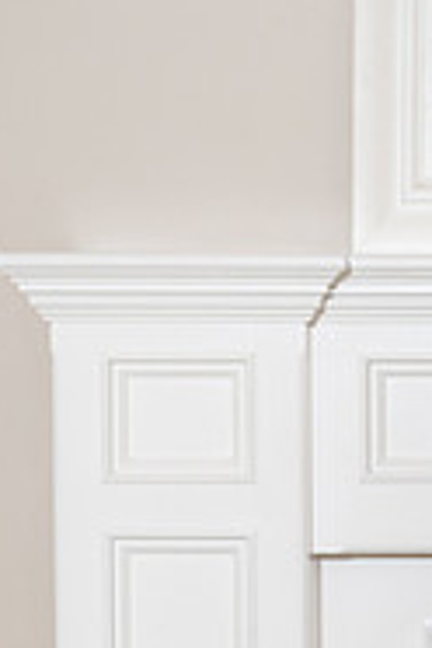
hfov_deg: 5.5
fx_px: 4446
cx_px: 844
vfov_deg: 8.3
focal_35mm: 247
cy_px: 639
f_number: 4.5
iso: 640
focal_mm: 70
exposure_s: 1/160
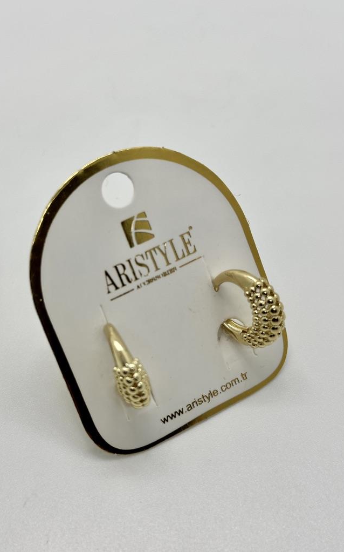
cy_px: 276
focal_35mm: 51
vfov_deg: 39.6
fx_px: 766
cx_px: 152
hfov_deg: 25.3
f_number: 1.78
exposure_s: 1/229
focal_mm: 6.86
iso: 50
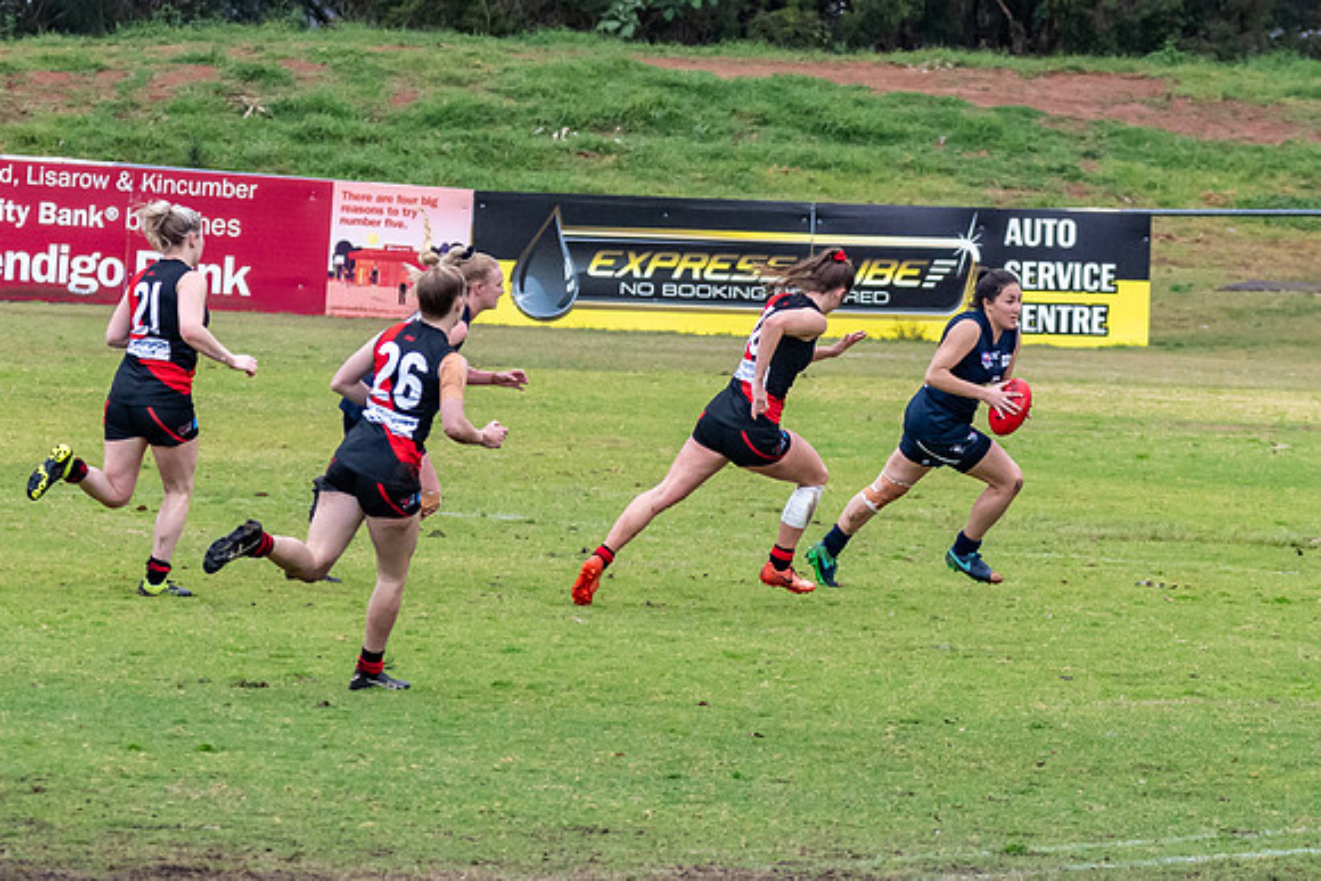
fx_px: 18918
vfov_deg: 2.7
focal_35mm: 515
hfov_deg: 4.0
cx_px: 897
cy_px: 483
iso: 1250
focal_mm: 190
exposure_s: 1/2500
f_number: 7.1
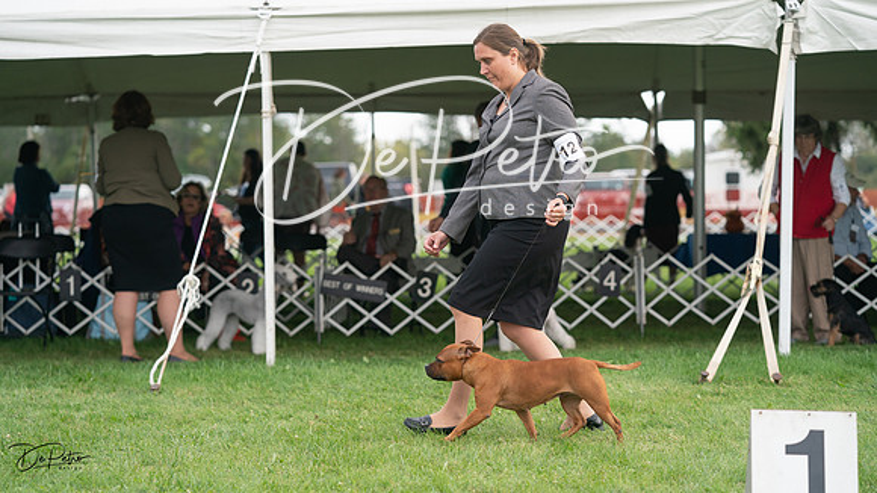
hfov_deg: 21.2
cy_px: 246
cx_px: 438
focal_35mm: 101
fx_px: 2338
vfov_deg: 12.0
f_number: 3.2
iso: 400
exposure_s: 1/1000
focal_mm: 96
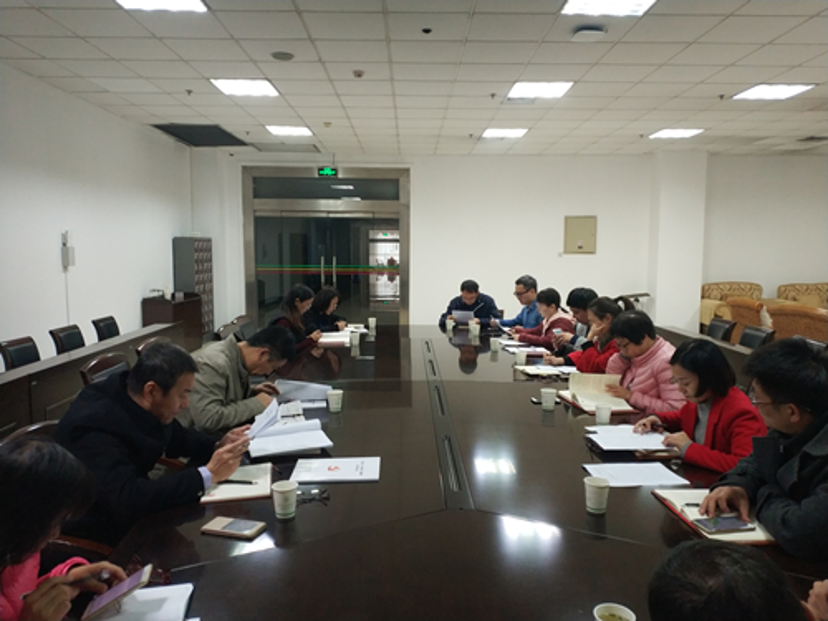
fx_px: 765
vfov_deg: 44.2
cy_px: 310
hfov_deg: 56.8
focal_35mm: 32
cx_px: 414
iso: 376
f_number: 2
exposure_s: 1/20
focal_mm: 4.5
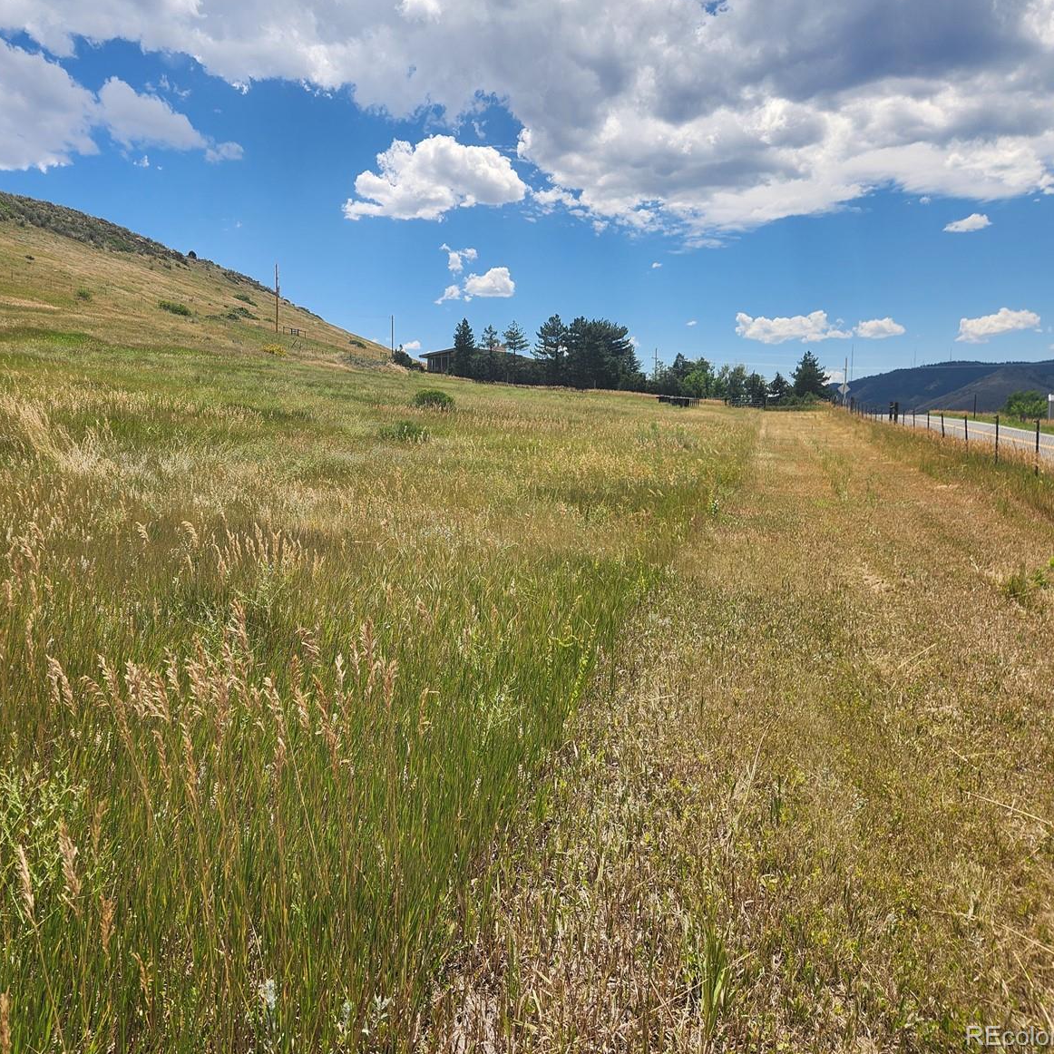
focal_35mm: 28
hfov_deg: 56.5
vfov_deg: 57.3
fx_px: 965
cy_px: 511
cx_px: 387
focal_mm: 5.4
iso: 20
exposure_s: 1/1962
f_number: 1.8
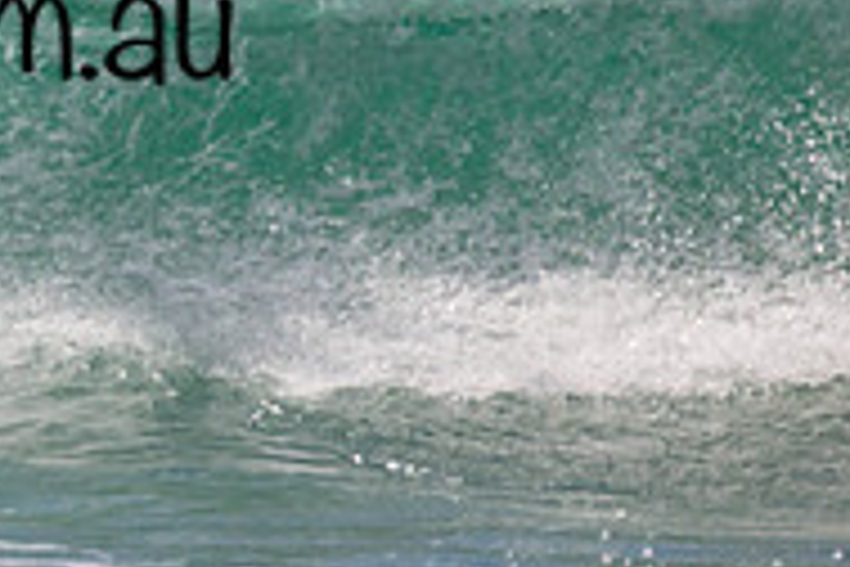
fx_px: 57984
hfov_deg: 0.8
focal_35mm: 2456
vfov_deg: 0.6
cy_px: -25
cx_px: -243
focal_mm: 800
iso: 640
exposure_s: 1/2000
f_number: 11
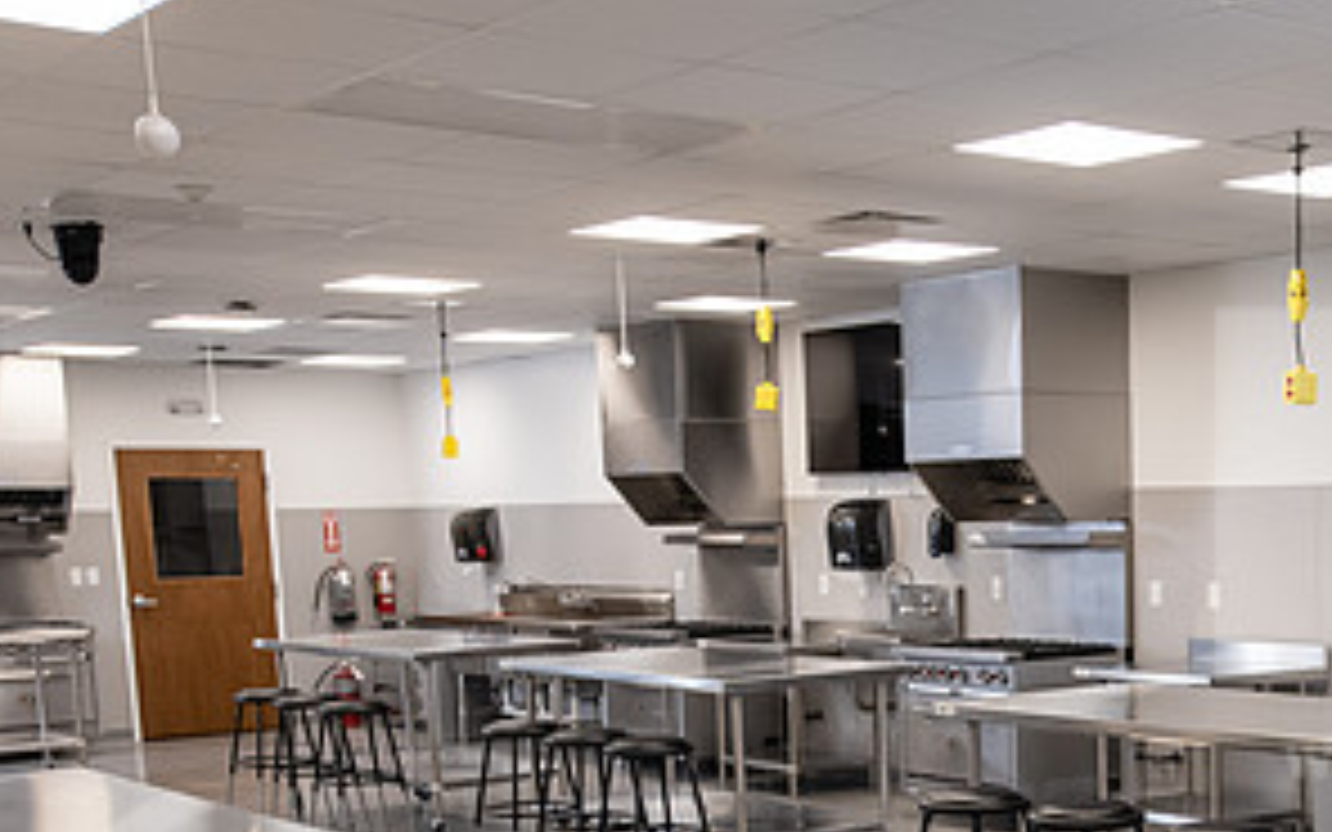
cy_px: 852
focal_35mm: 56
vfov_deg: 22.2
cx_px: 1080
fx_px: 2033
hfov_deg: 35.0
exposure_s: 1/125
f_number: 5.6
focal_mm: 28
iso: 1000
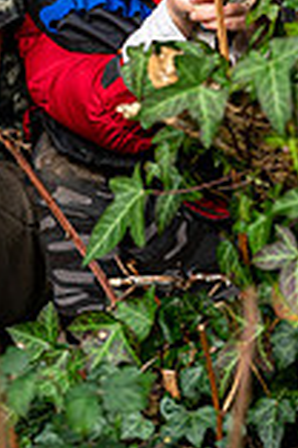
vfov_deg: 4.6
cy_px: -192
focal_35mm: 449
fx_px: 5575
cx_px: 40
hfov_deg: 3.1
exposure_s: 1/320
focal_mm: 156
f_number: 2.8
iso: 100
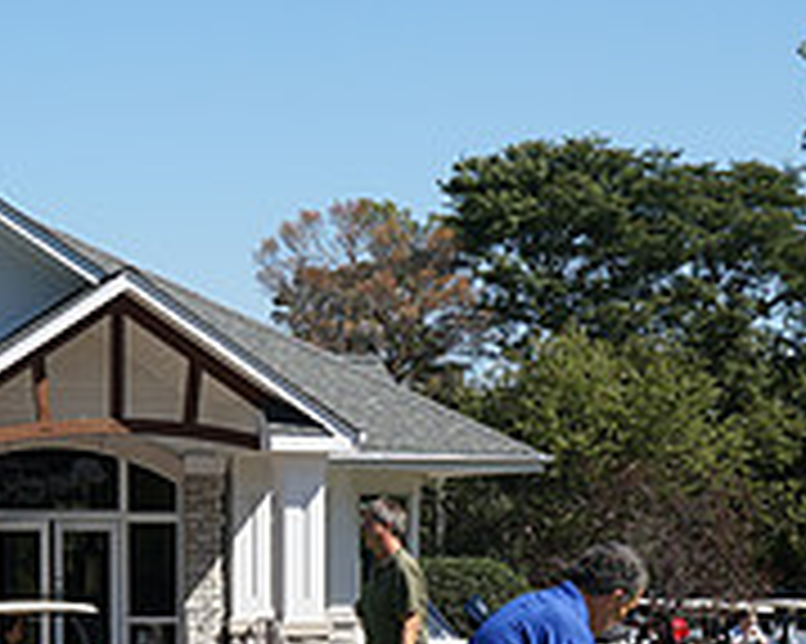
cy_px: 781
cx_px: 293
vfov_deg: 10.6
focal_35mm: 143
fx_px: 3409
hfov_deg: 13.5
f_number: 9
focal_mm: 47
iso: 100
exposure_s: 1/200
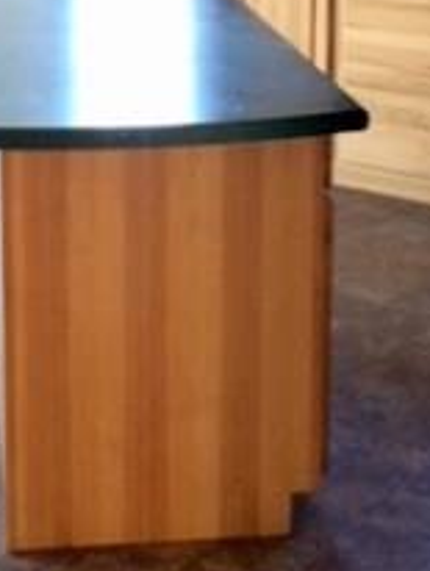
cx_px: 94
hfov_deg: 16.3
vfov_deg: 21.0
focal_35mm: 90
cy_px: 0
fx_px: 1488
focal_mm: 4.15
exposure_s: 1/30
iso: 125
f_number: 2.2
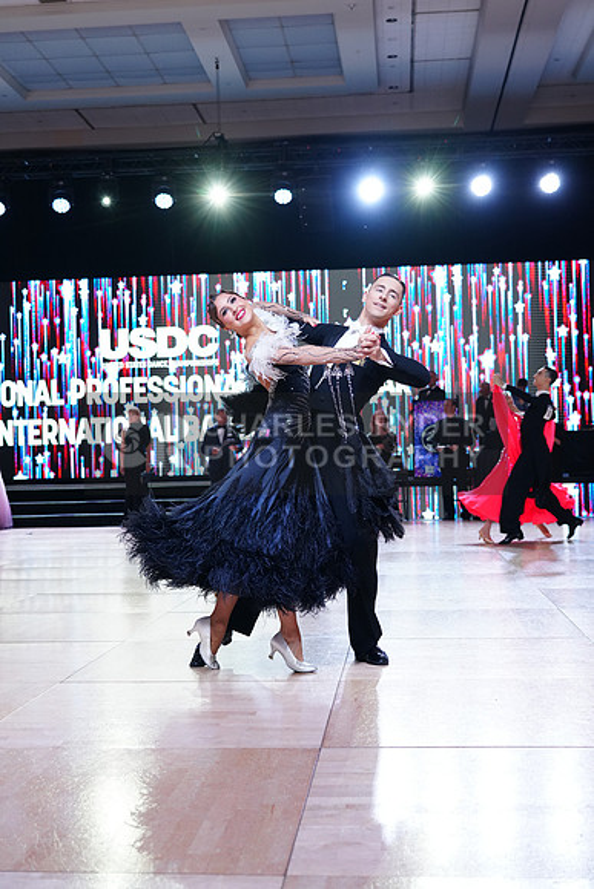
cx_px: 297
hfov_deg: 29.3
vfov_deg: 42.7
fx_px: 1138
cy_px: 444
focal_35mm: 46
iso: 1250
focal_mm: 46
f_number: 4
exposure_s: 1/500
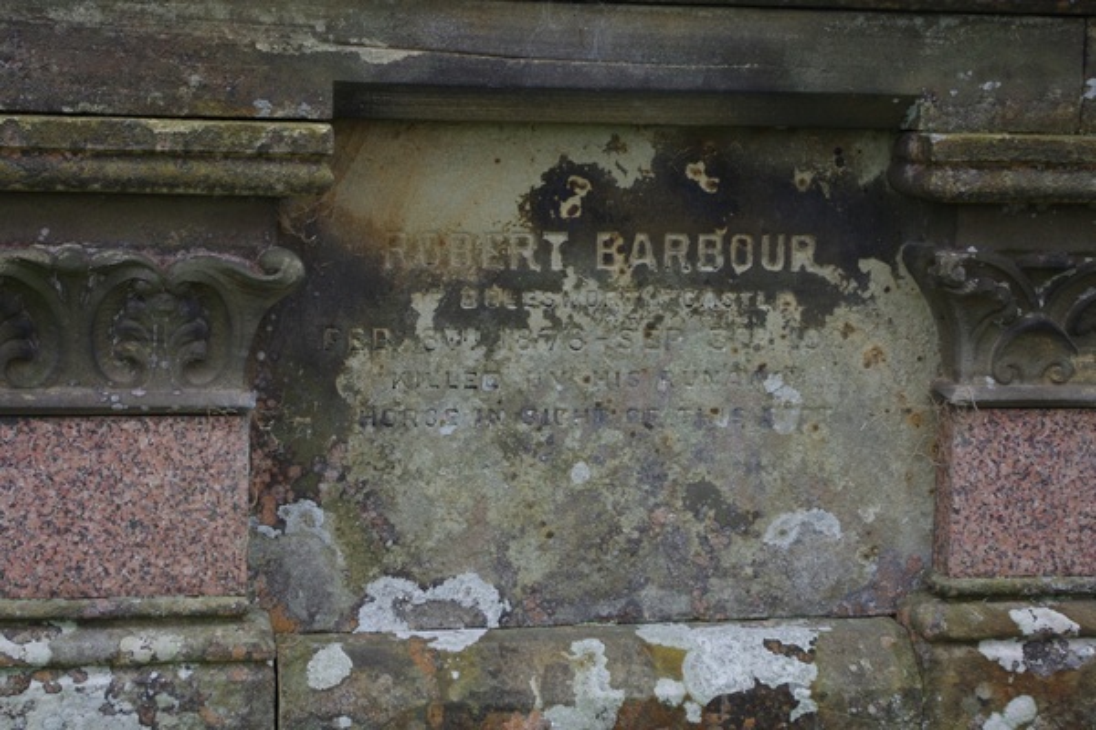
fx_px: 2192
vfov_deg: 18.9
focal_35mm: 72
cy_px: 365
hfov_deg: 28.1
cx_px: 548
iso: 400
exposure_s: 1/250
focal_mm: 47.5
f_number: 7.1
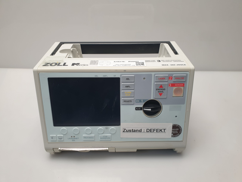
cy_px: 91
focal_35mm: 26
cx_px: 121
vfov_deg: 53.1
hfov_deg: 67.3
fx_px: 182
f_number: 2.4
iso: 64
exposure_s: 1/50
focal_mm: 4.3
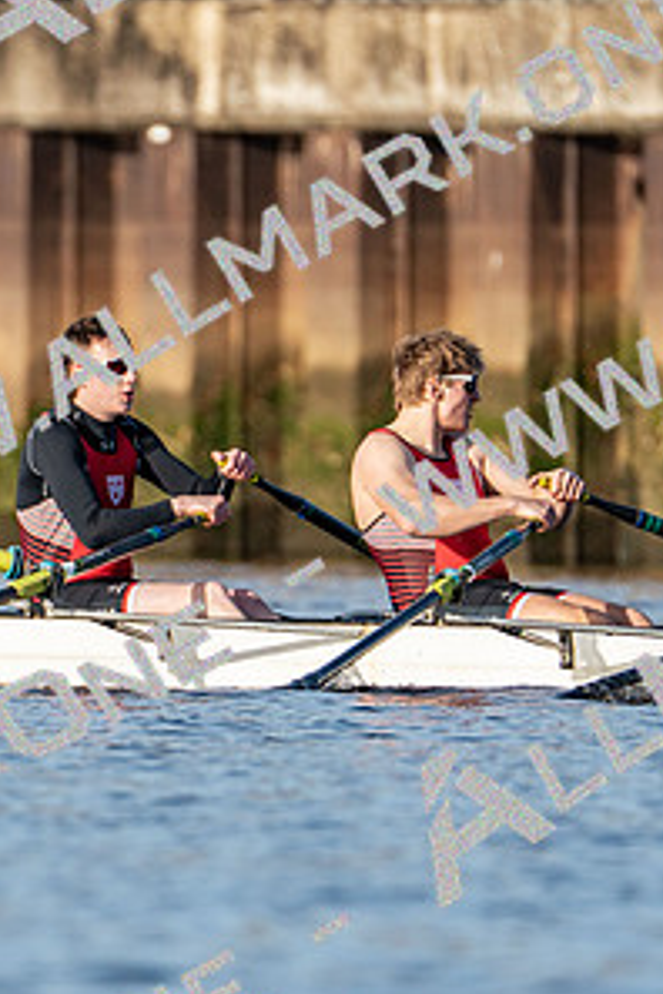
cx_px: 134
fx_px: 32346
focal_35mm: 1171
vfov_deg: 1.8
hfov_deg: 1.2
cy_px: 591
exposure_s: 1/2000
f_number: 6.3
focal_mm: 600
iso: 640
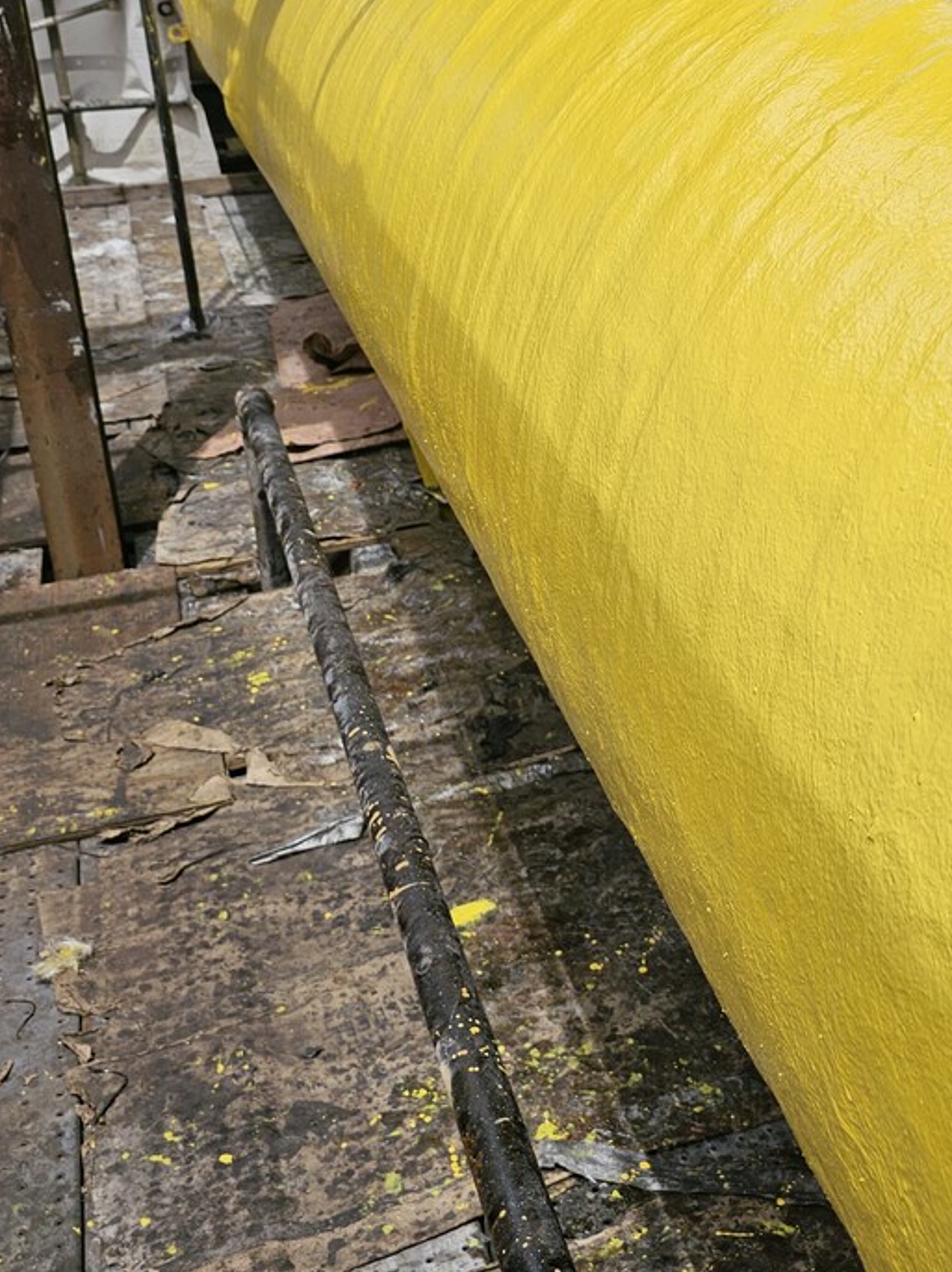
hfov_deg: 32.7
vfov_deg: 43.3
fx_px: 1578
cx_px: 753
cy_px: 433
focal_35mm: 43
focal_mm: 6.3
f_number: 1.7
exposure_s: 1/857
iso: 10
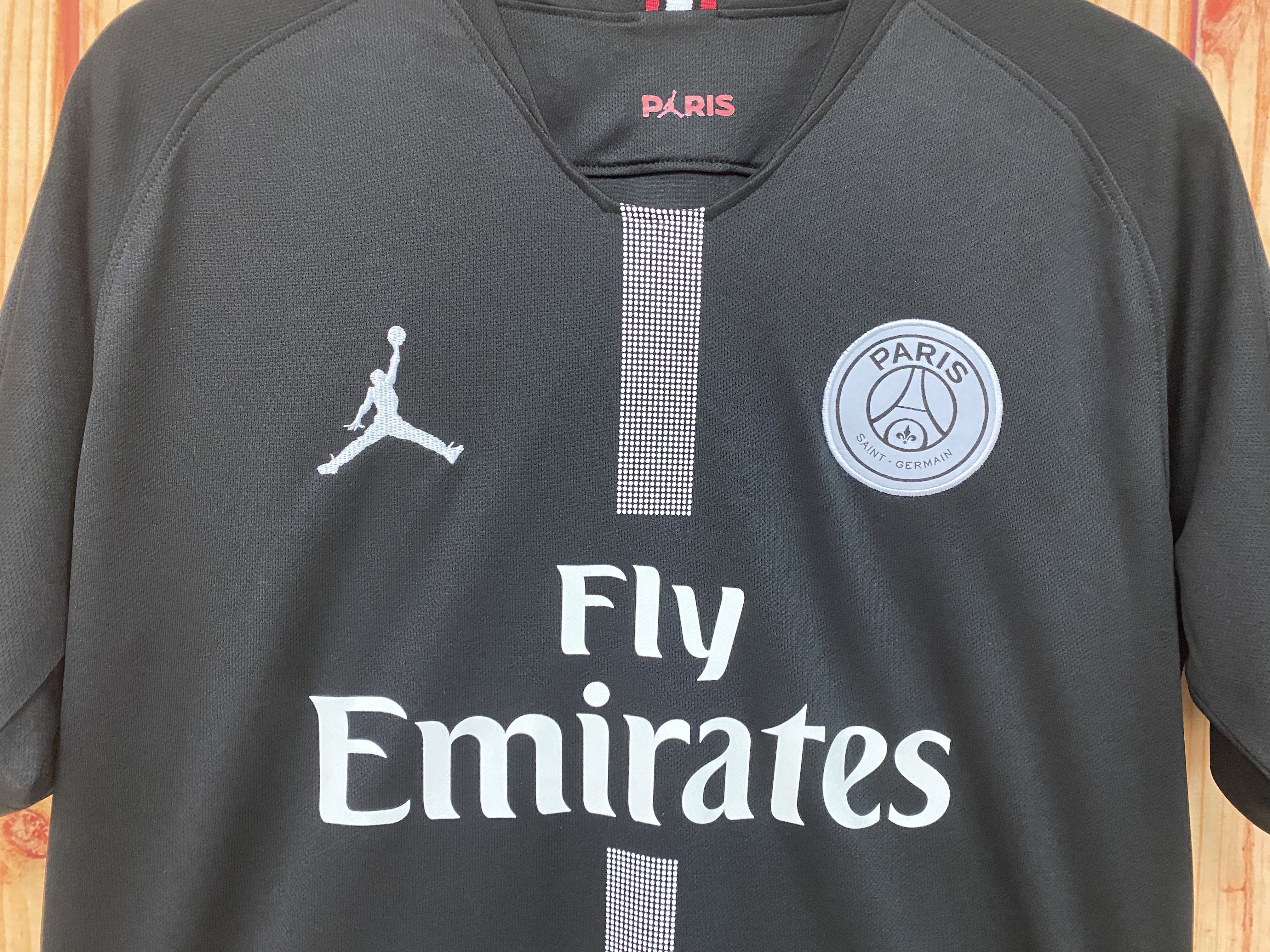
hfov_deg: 67.3
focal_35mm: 26
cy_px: 476
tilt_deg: -2.8
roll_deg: -1.7
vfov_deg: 53.1
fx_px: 954
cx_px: 635
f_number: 1.8
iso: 500
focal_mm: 4.25
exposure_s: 1/33
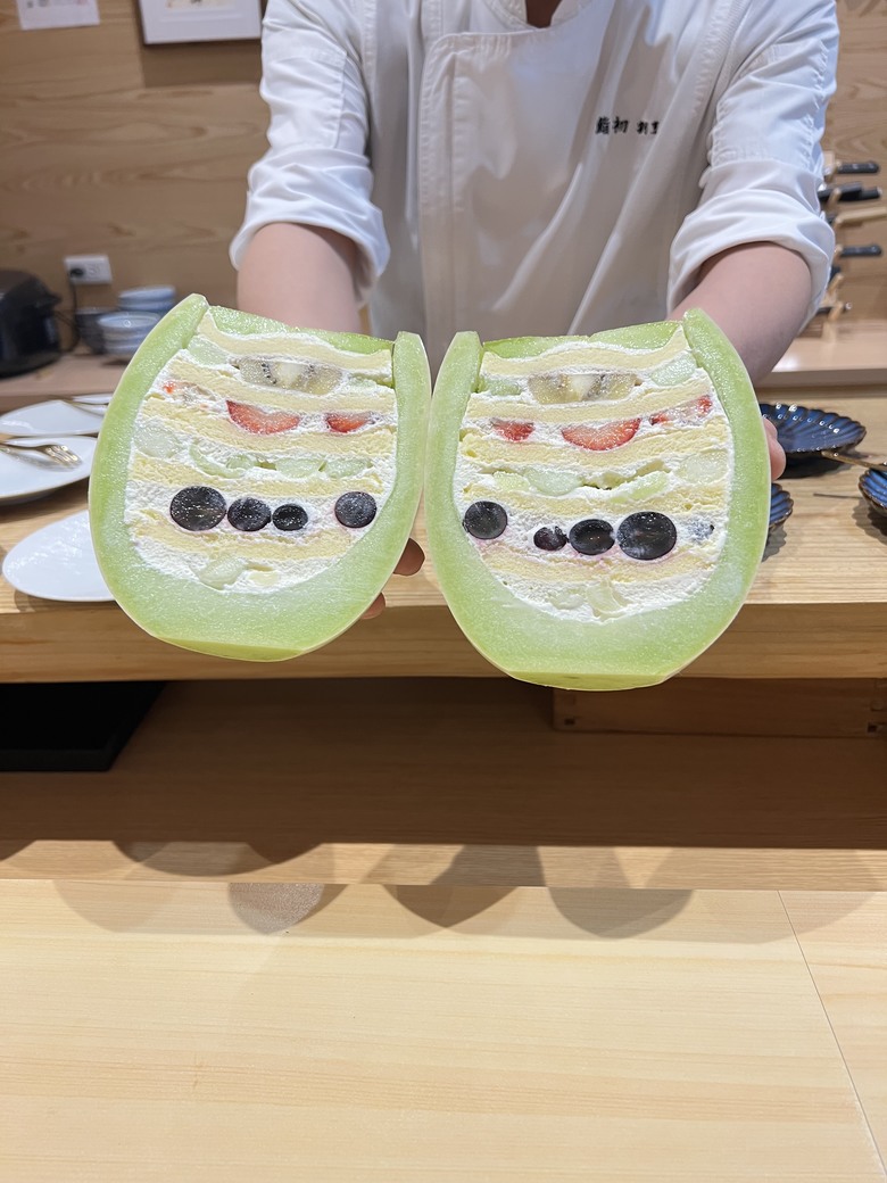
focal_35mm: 26
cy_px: 592
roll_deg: +2.8
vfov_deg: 67.3
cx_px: 444
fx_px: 888
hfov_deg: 53.1
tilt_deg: -23.8
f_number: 1.5
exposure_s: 1/60
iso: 125
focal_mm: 5.7
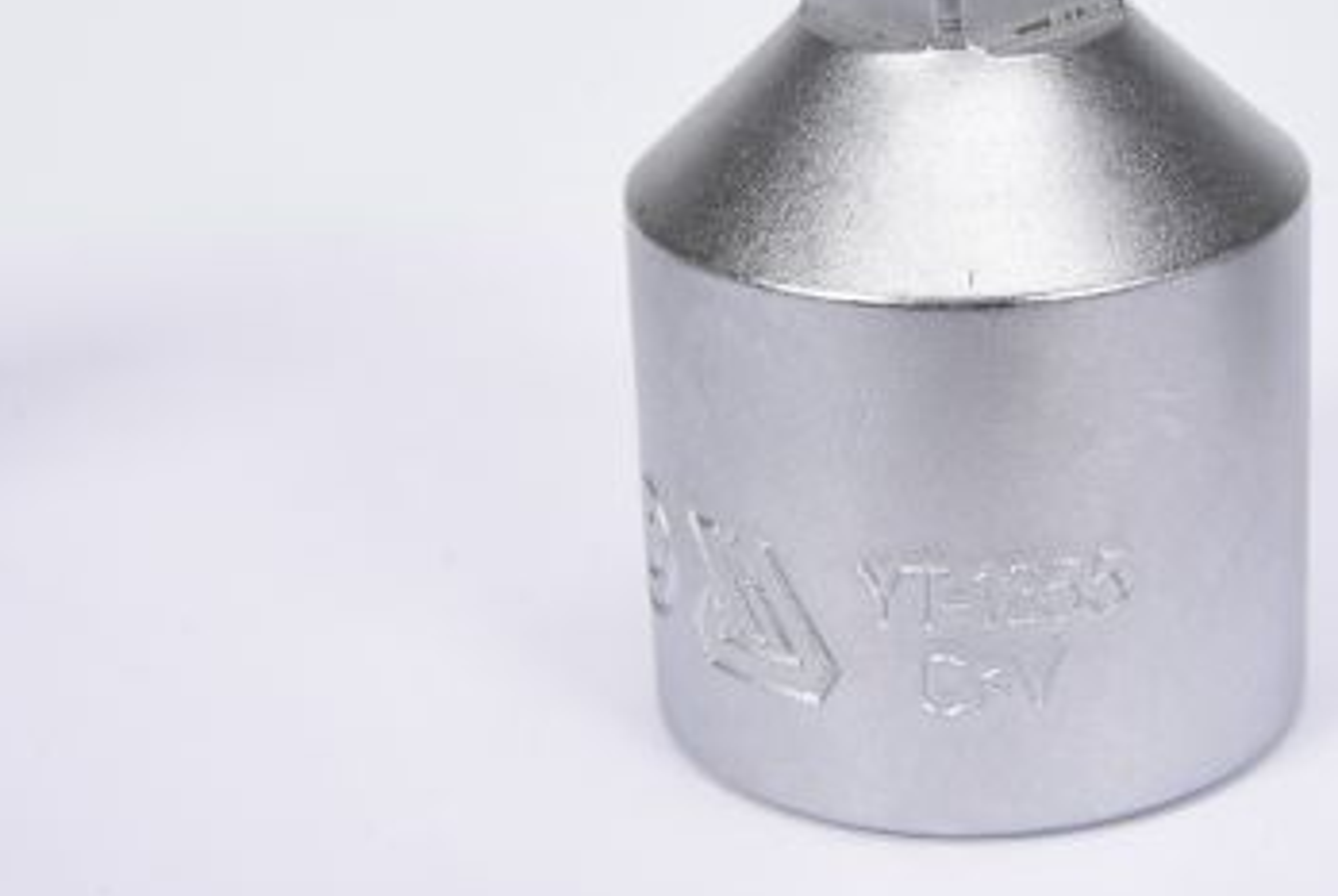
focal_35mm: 118
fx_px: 4391
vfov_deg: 11.6
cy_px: 292
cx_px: 955
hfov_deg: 17.3
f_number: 18
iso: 250
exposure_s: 1/125
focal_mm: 50
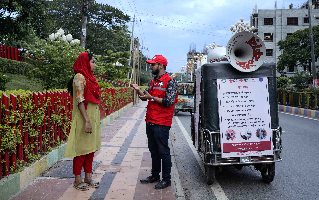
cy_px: 106
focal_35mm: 36
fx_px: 313
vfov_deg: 35.3
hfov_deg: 54.0
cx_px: 160
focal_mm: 35
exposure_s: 1/125
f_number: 5.6
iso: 400
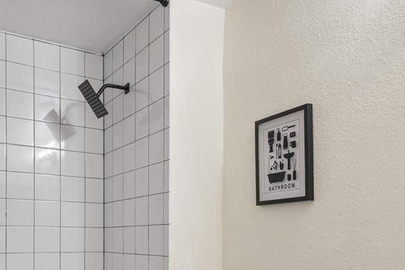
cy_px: 247
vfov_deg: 33.1
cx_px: 165
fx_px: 427
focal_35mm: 38
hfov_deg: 50.4
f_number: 8
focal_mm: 16
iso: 400
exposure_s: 1/20
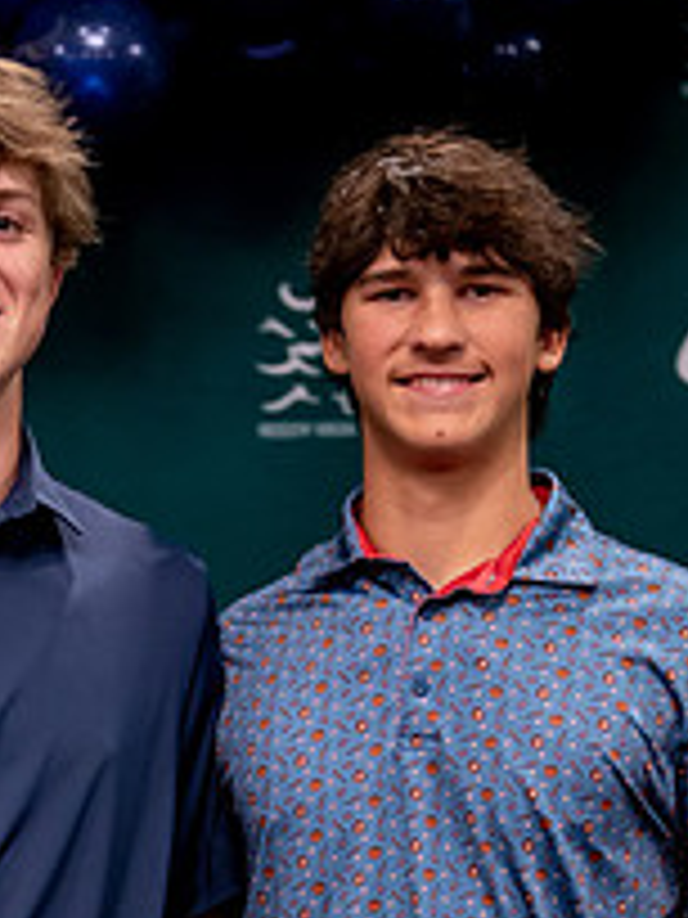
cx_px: 220
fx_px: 4081
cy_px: 828
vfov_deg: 12.7
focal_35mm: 154
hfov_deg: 9.6
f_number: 1.2
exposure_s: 1/320
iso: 800
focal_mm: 50
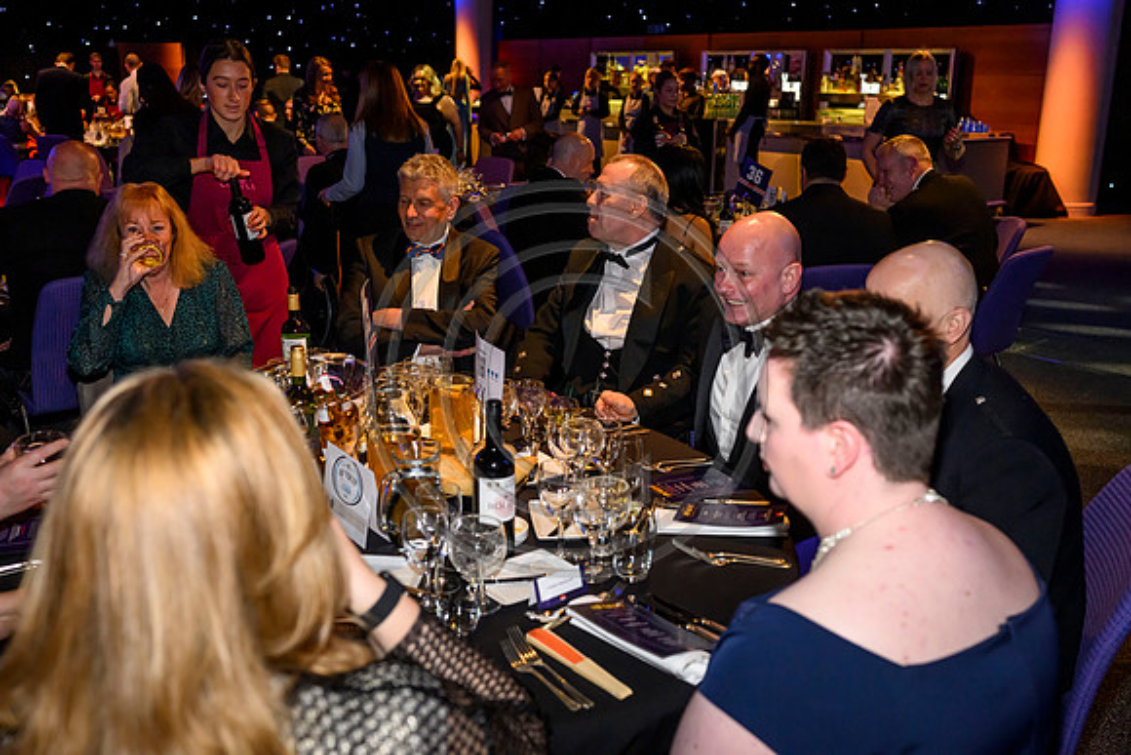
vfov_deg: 37.9
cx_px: 566
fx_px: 1100
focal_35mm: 35
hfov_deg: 54.4
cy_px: 378
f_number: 4
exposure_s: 1/160
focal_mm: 35
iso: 4000
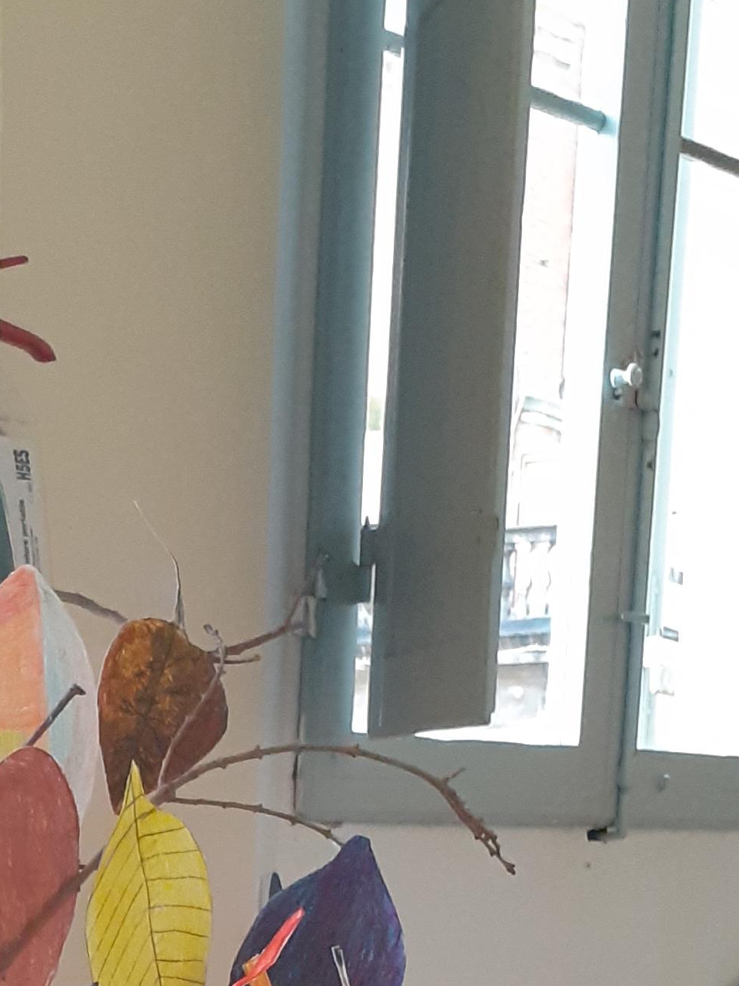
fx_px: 2476
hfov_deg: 16.6
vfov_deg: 19.8
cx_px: -10
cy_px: 1444
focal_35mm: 87
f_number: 1.9
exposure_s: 1/50
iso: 200
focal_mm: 3.6
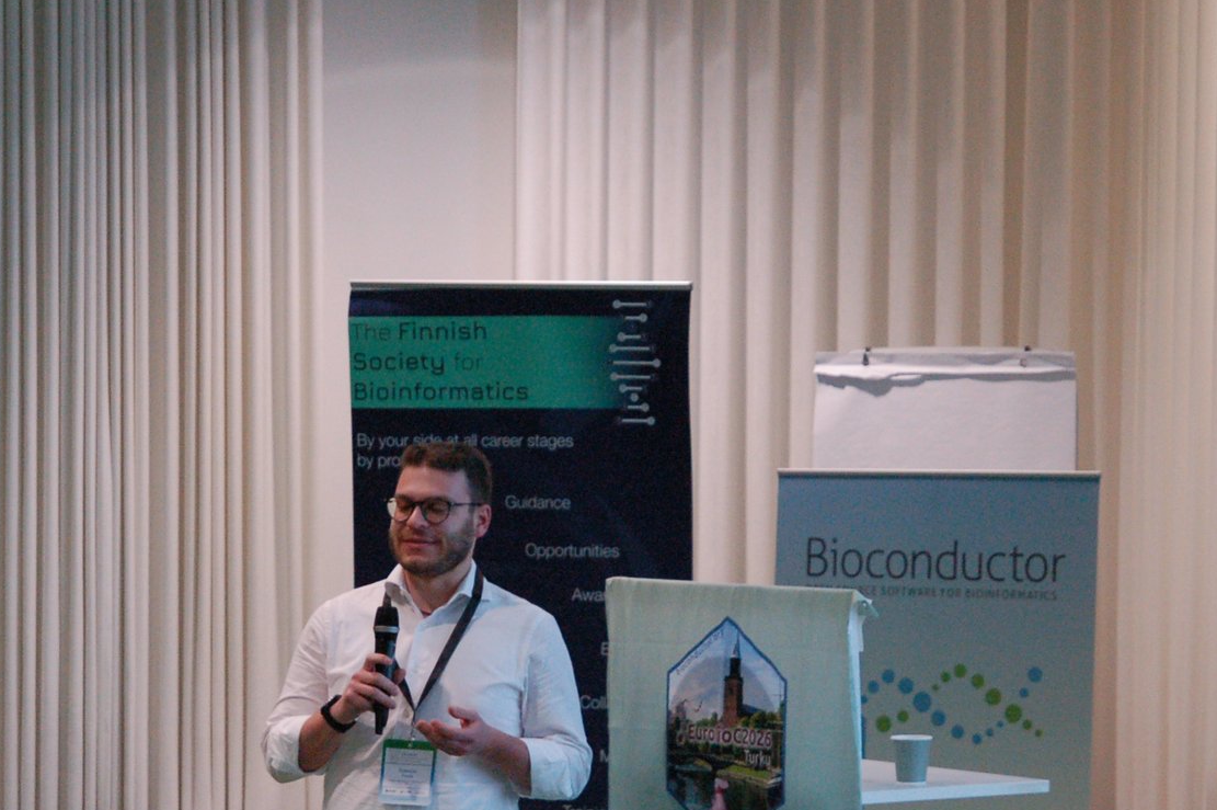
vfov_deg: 10.1
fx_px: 4560
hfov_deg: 15.2
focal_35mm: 135
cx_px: 632
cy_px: 635
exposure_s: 1/125
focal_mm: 50
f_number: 3.5
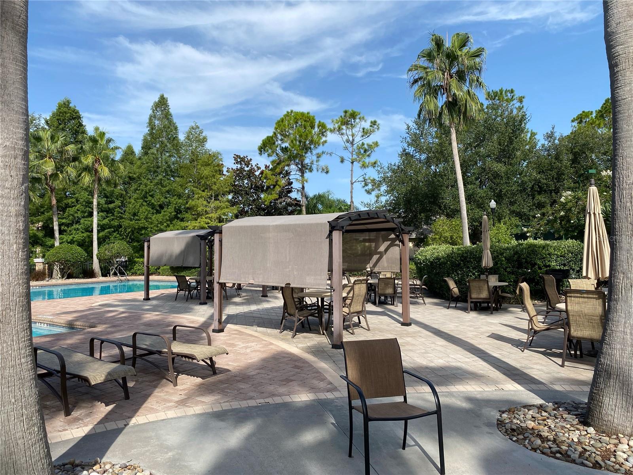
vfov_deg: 53.1
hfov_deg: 67.3
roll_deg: +1.1
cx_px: 316
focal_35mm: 26
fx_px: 475
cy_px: 238
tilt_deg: +1.6
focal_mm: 4.25
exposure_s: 1/2268
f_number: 1.8
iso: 32
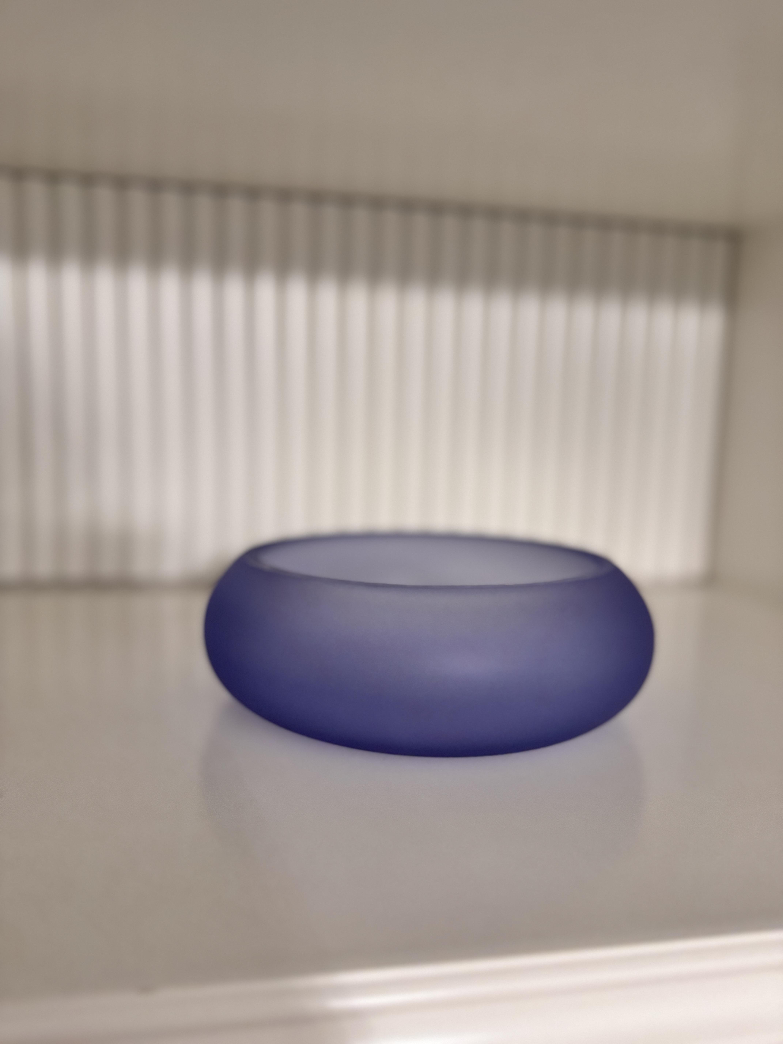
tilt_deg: -6.2
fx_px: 724
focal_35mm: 24
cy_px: 522
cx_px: 392
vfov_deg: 71.6
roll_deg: -2.4
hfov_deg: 56.8
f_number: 1.78
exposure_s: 1/50
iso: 320
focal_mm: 6.76
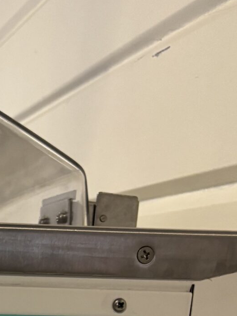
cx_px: -176
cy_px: 481
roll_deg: -2.1
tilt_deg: -13.5
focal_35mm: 95
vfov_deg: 18.2
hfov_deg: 14.0
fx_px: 868
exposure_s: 1/50
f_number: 1.6
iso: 250
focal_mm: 5.96
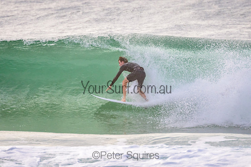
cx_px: 126
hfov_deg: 3.4
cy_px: 84
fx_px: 4181
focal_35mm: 600
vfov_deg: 2.3
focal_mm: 400
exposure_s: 1/2500
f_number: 5.6
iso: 640
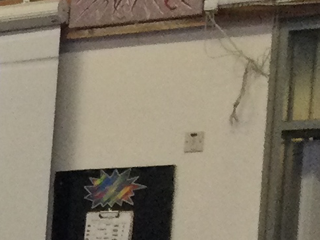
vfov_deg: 6.9
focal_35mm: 208
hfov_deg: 8.2
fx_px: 1924
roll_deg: -3.1
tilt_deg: -5.2
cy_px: 521
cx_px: -602
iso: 64
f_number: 2.4
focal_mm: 3.3
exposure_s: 1/33
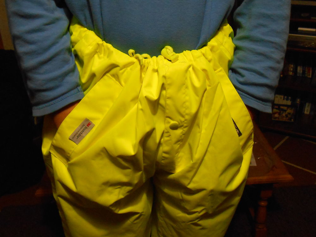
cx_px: 158
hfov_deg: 49.0
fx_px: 347
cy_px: 118
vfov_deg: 37.7
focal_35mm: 38
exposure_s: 1/25
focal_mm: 6.8
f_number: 4.2
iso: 800
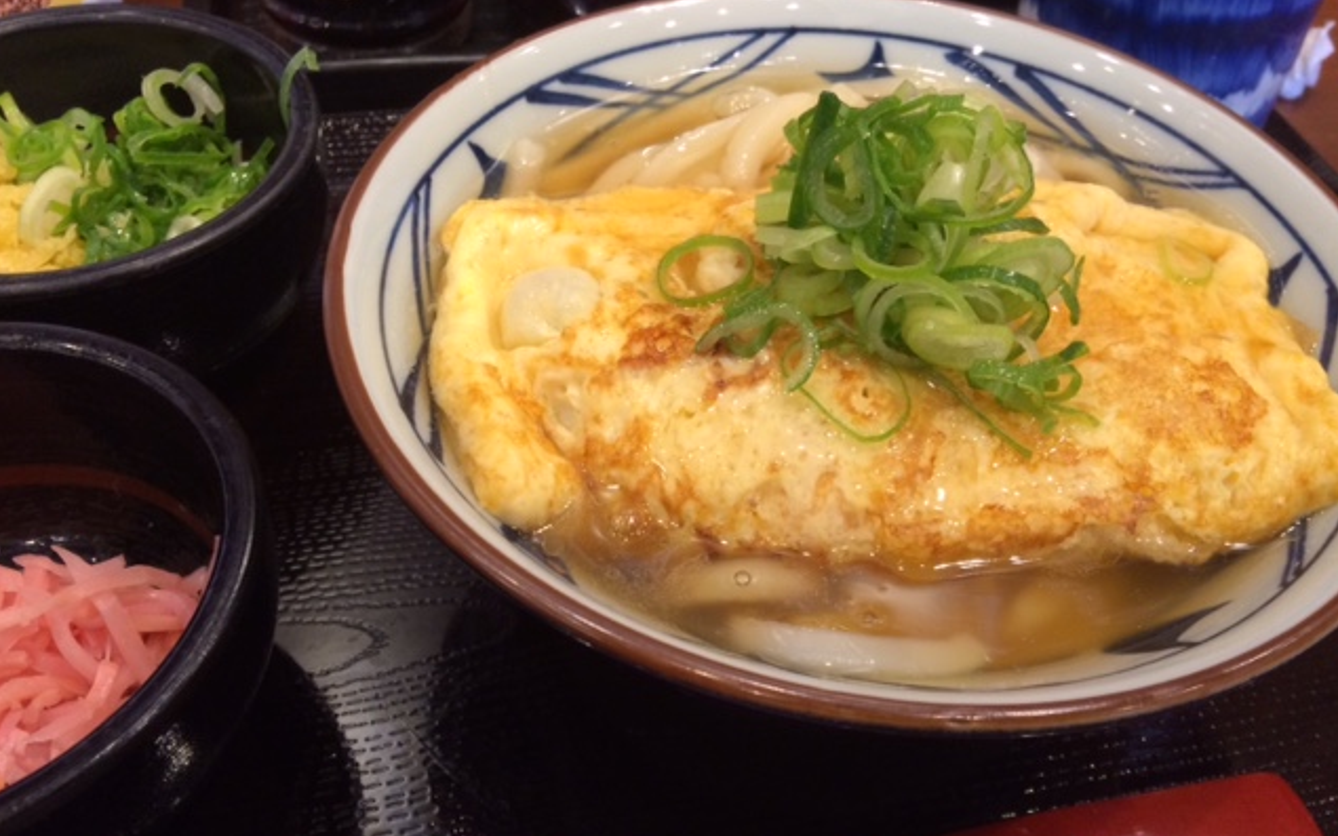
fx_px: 1131
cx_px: 666
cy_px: 497
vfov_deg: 40.4
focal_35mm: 31
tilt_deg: -50.4
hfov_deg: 61.2
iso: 64
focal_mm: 4.15
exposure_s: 1/30
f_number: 2.2
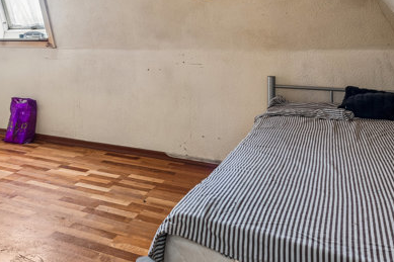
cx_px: 107
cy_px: 46
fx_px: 405
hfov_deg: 50.2
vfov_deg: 34.6
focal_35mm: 37
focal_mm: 18
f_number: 10
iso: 250
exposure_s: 1
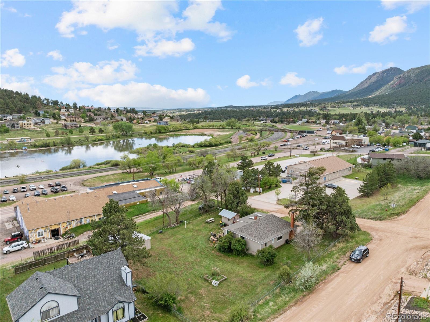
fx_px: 298
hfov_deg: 71.6
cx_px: 215
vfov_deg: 56.7
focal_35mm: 24
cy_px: 161
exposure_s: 1/4000
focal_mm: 12.29
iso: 400
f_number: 2.8
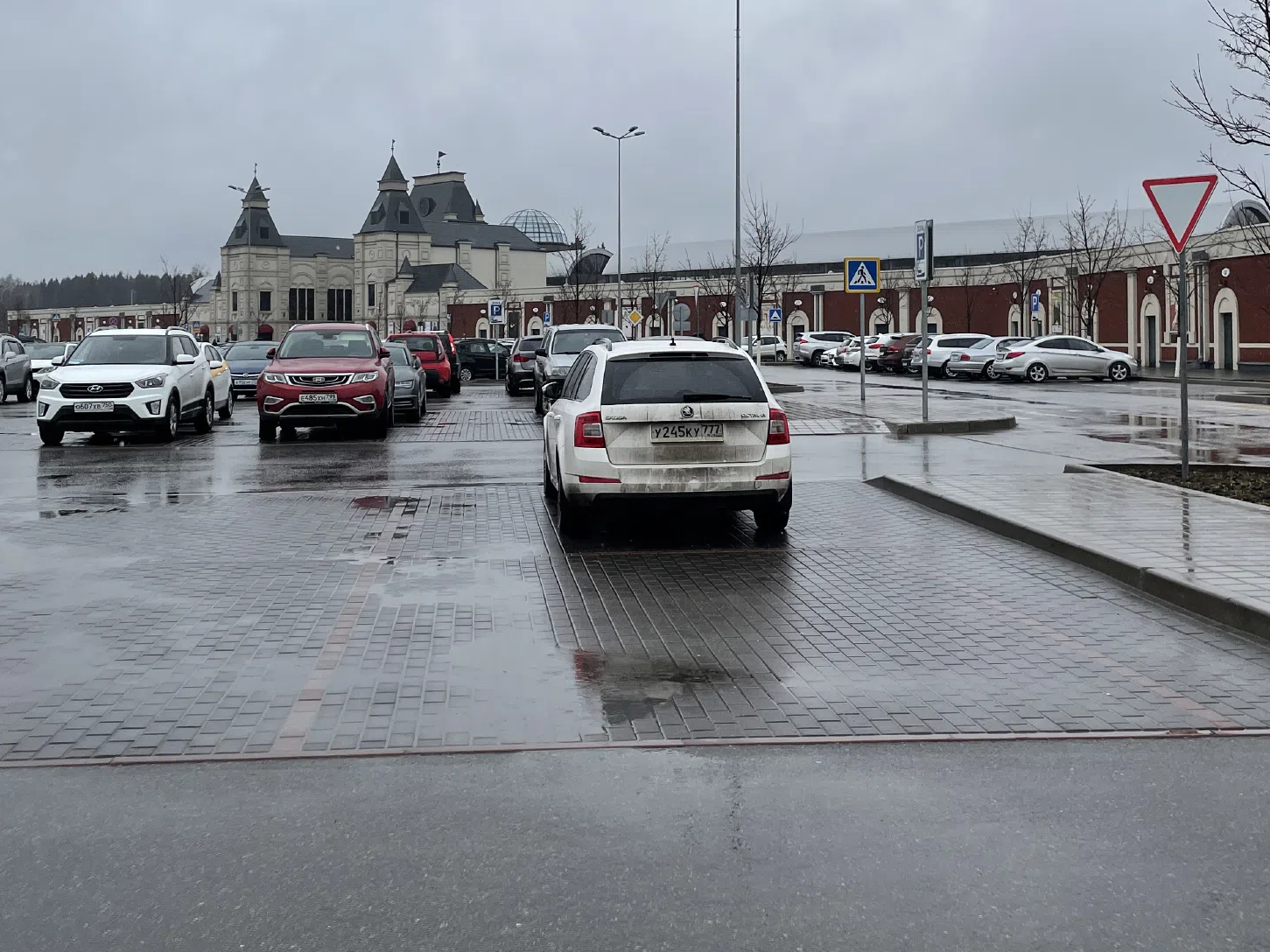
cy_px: 297
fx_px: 1577
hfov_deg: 43.9
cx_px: 642
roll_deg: -0.9
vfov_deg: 33.2
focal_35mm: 43
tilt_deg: -0.8
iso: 32
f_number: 1.6
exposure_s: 1/2747
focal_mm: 4.2
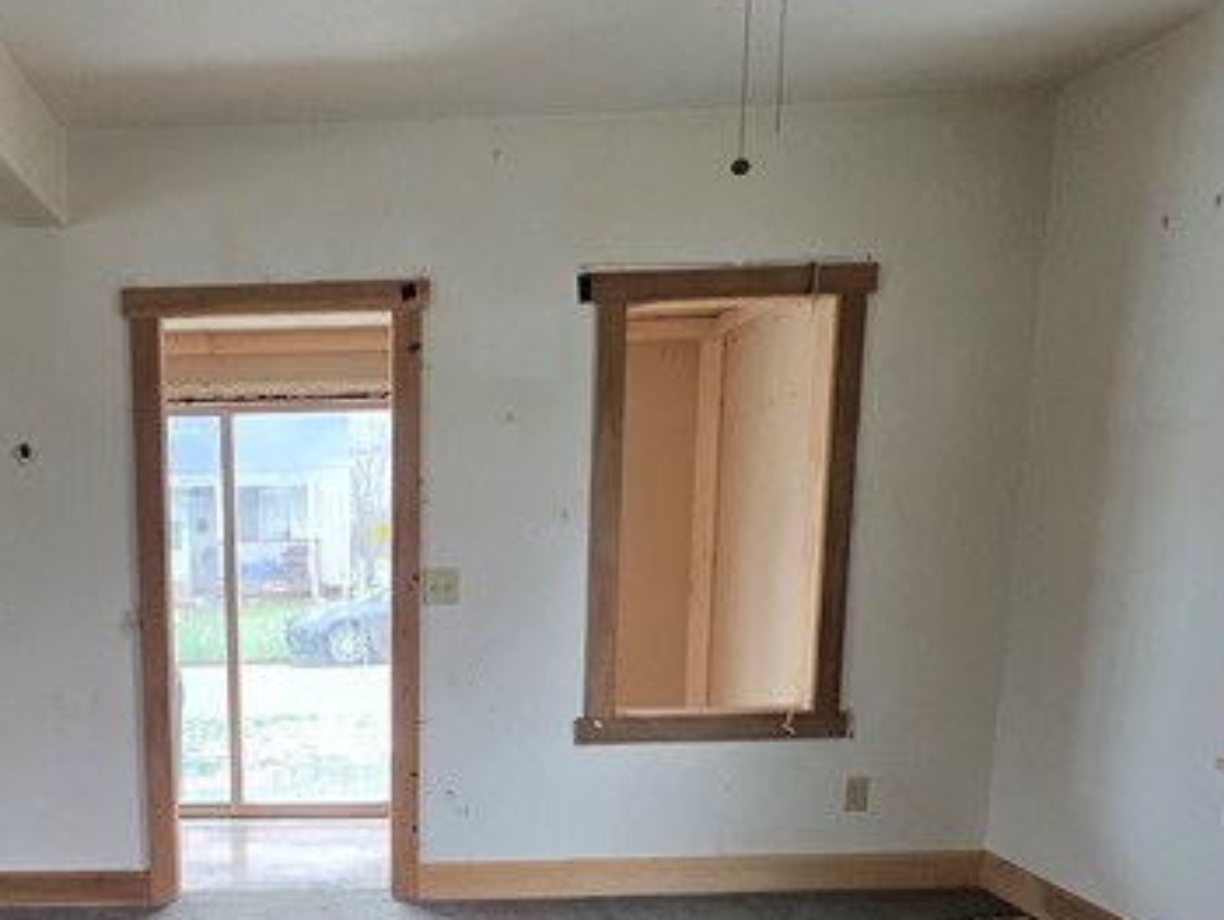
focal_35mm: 38
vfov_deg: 35.2
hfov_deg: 46.7
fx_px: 1345
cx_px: 266
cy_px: 854
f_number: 1.9
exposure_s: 1/240
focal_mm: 2.2
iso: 400
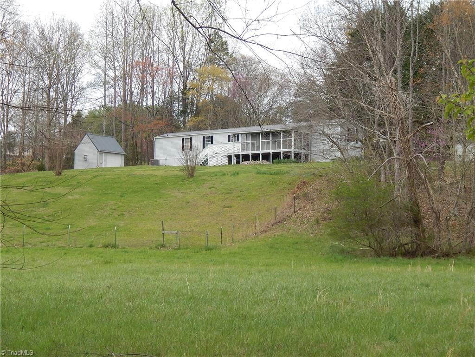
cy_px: 178
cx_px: 238
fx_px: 947
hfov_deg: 28.2
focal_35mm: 69
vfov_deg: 21.3
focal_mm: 12.3
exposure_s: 1/320
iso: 125
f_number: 4.1
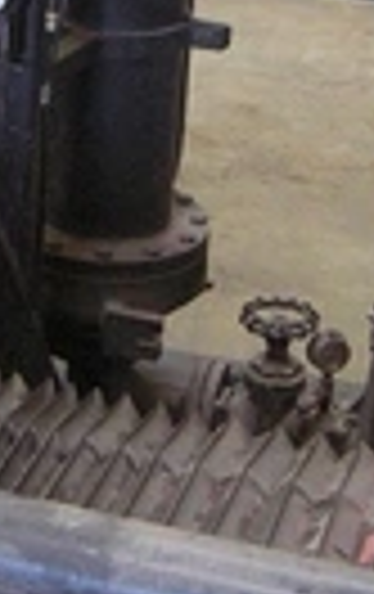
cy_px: -130
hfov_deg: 10.7
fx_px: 1981
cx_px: 0
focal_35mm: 122
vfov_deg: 16.3
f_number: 2.8
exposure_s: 1/60
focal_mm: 7.9
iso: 800
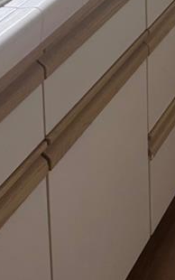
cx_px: 272
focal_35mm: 123
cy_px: -168
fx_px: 938
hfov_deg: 10.3
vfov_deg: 15.4
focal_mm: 6.86
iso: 160
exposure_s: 1/120
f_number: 1.78
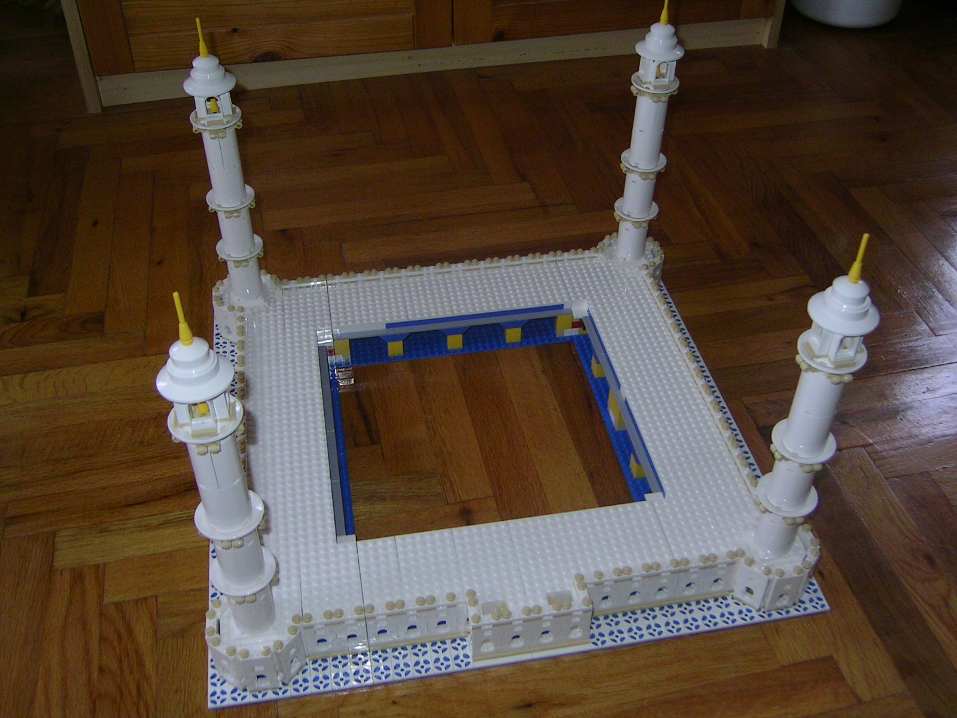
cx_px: 478
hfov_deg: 51.4
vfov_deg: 39.7
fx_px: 995
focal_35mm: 36
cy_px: 359
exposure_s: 1/30
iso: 100
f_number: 2.8
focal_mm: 5.6
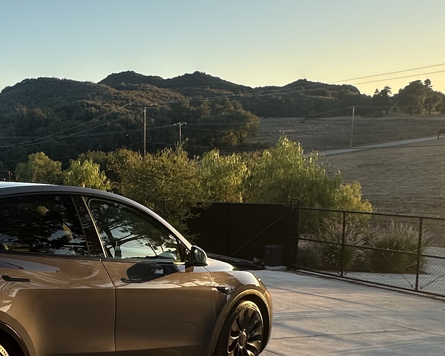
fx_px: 619
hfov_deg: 37.7
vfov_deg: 31.1
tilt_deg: -14.5
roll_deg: +2.9
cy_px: 295
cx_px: 73
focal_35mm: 47
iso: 40
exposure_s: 1/236
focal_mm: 2.22
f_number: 2.2
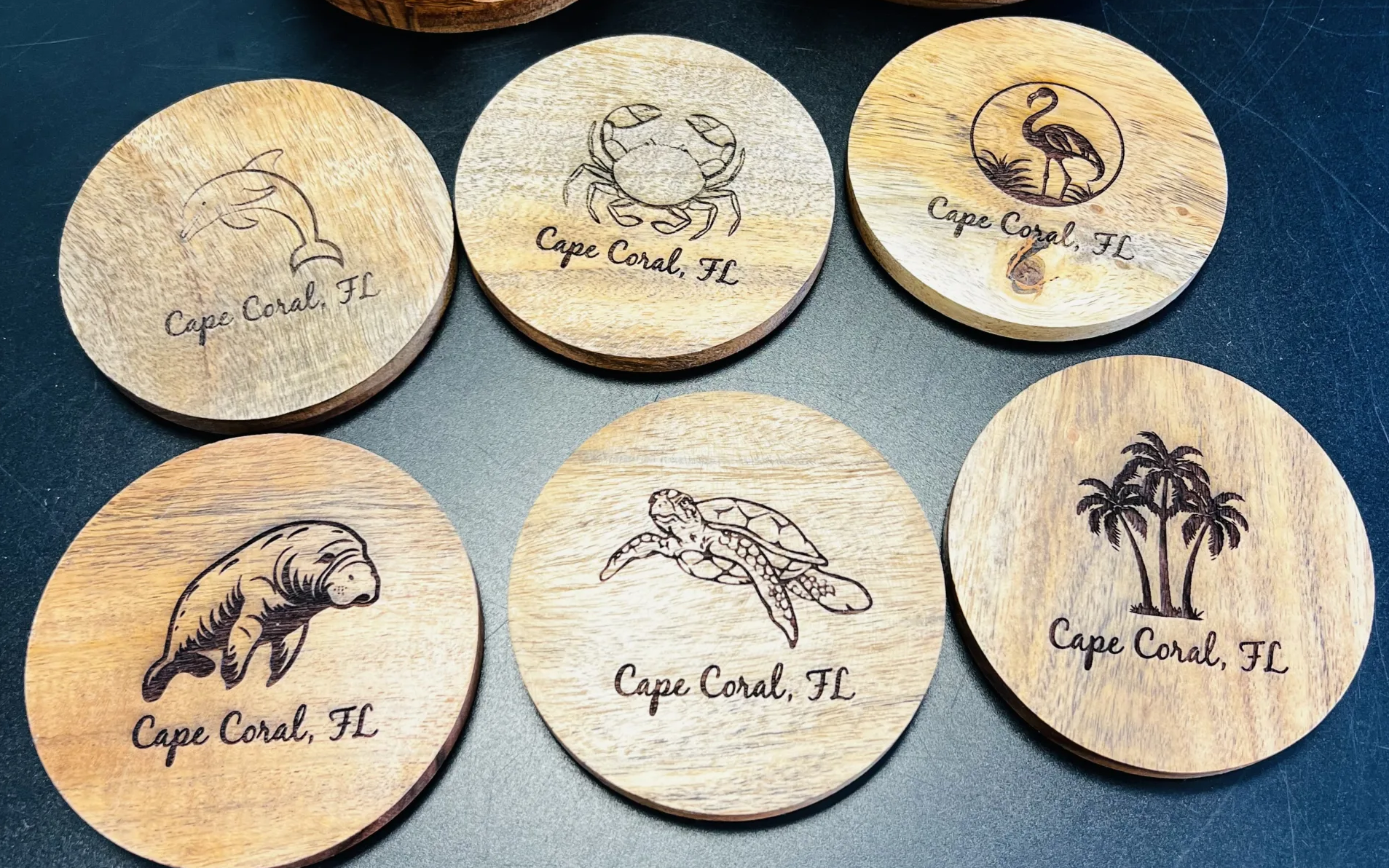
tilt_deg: -63.6
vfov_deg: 34.3
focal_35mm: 37
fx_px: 1401
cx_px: 697
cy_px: 336
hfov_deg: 52.7
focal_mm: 5.7
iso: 80
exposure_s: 1/60
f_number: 1.5
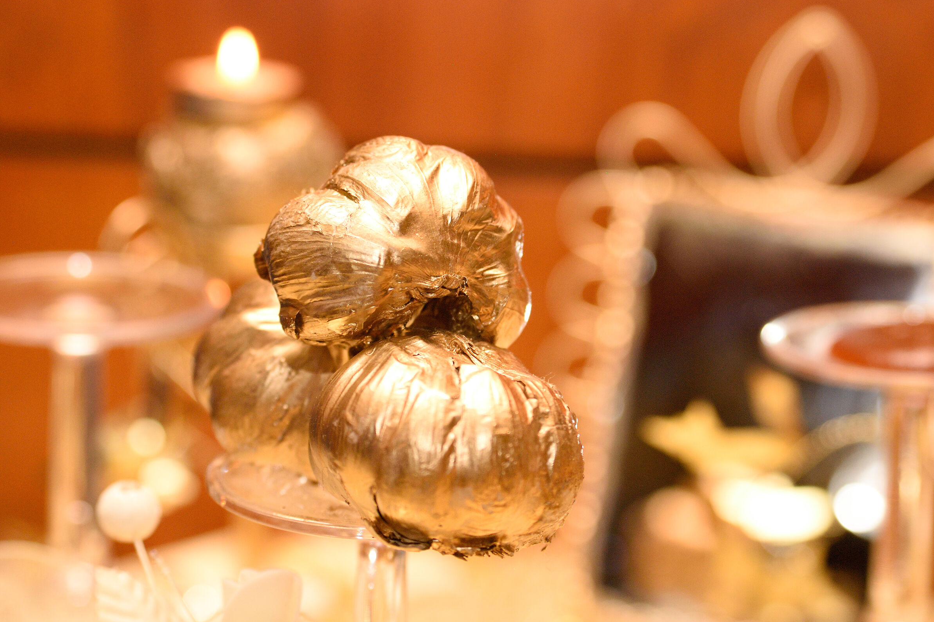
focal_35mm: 114
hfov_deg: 18.0
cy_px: 312
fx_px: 2945
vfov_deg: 12.1
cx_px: 464
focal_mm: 75
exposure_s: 1/60
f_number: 4
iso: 400
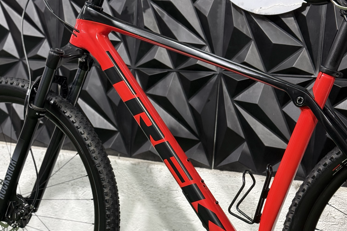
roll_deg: -3.1
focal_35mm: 67
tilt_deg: -8.2
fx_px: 646
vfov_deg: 20.2
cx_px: 173
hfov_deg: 30.1
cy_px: 159
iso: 200
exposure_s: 1/60
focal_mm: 6.76
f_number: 1.78
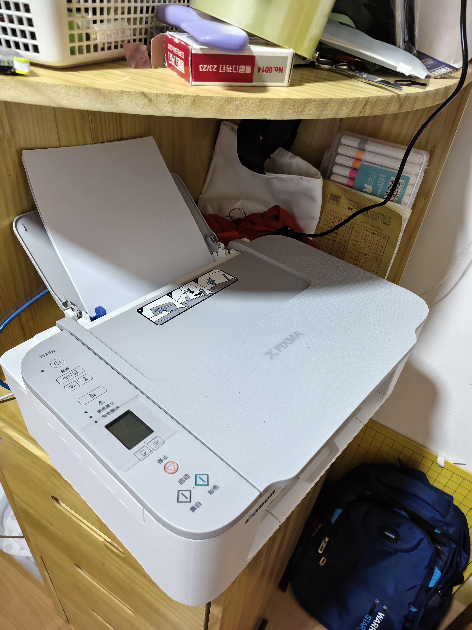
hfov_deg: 58.9
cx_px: 236
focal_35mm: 23
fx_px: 418
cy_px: 315
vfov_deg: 73.9
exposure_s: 1/50
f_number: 1.88
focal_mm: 5.56
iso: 428
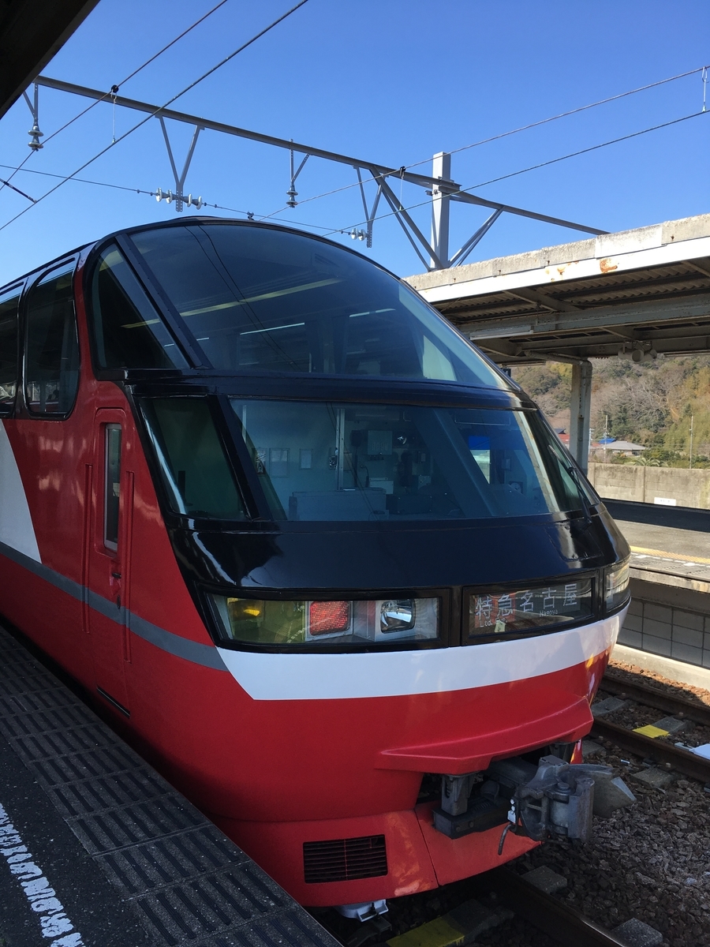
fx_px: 793
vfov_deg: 61.7
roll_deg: -1.4
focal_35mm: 29
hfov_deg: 48.2
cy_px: 474
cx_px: 355
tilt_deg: -4.1
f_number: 2.2
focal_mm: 4.15
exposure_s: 1/732
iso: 25
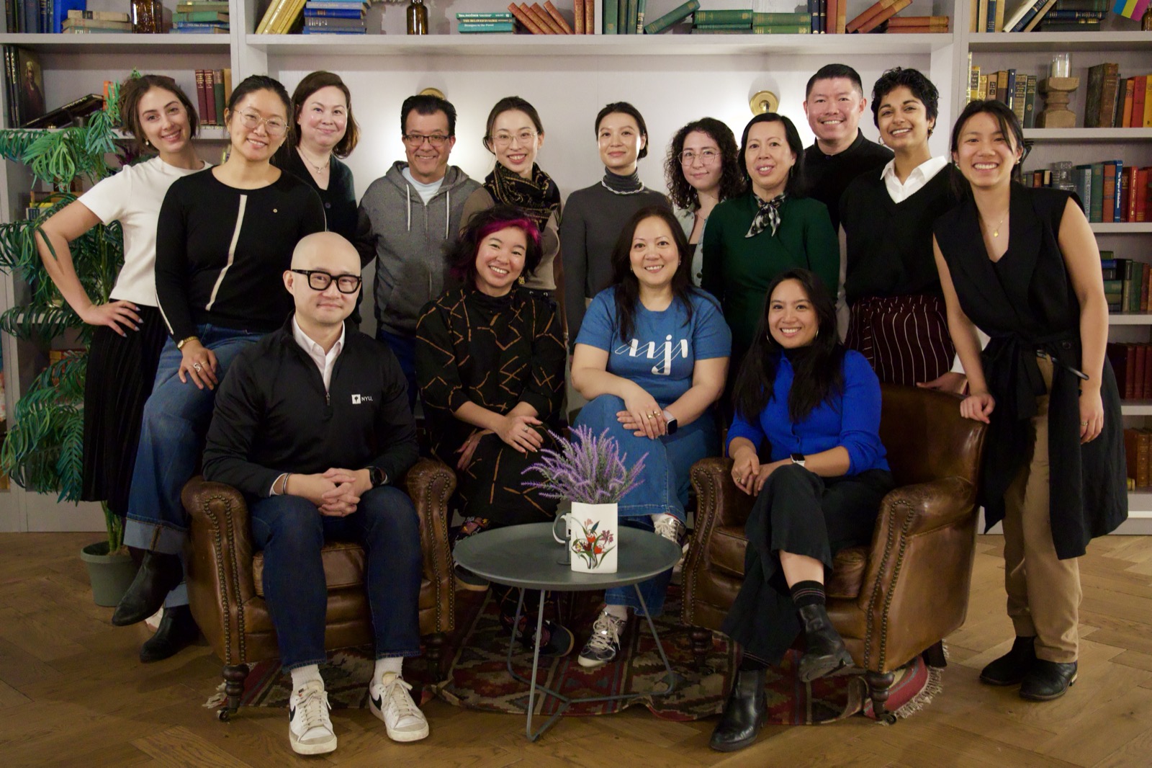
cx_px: 576
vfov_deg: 38.9
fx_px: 1088
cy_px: 384
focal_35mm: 34
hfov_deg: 55.8
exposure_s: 1/125
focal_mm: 34
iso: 12800
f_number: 4
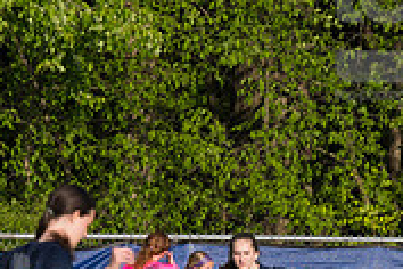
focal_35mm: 982
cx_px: 82
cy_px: 335
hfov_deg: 2.1
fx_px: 10992
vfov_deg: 1.4
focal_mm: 200
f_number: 5.6
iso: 250
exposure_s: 1/1600
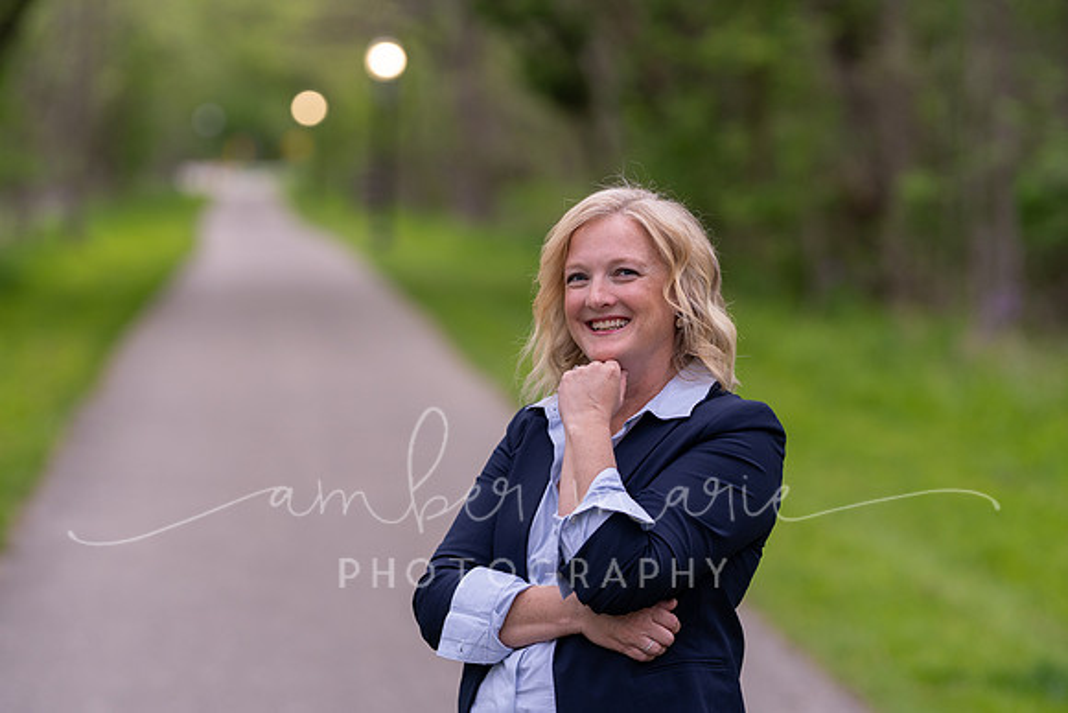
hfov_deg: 19.5
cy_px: 356
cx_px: 534
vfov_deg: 13.0
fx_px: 3116
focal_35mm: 105
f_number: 2.2
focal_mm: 105
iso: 400
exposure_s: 1/400
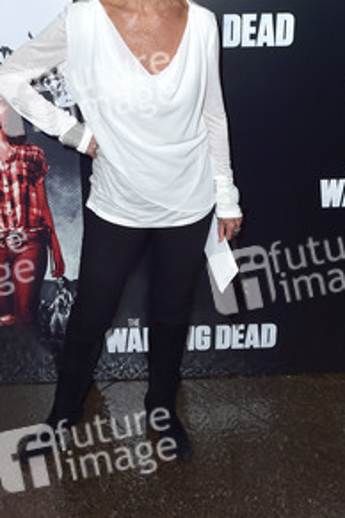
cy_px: 183
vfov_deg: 44.0
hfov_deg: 30.4
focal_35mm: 44
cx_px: 138
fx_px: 632
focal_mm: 32
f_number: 5.6
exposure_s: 1/200
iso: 400
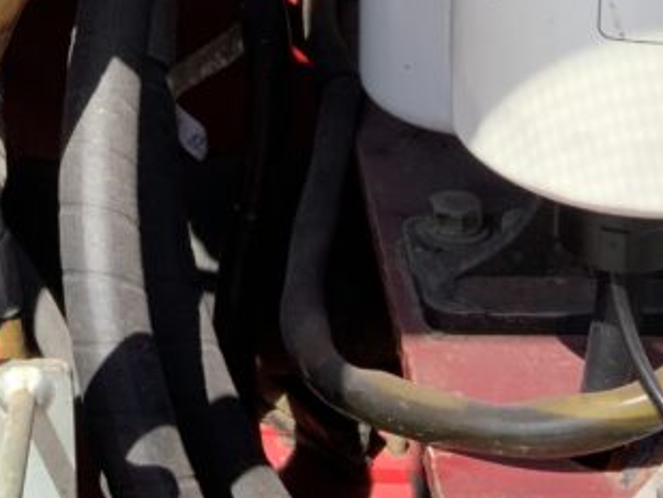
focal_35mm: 96
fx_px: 1839
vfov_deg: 14.6
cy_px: -195
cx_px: 56
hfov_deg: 20.0
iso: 16
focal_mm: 3
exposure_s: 1/454
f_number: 1.8
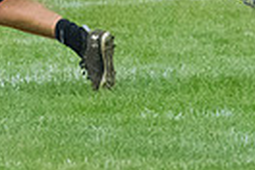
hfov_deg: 1.0
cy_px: -114
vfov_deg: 0.7
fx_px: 14038
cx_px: 135
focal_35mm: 1982
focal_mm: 300
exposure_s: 1/2000
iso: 10000
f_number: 5.6
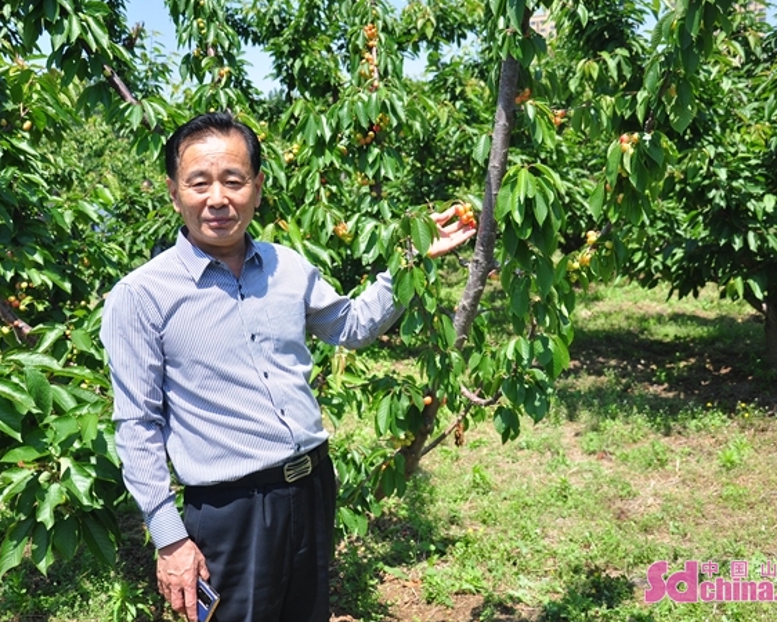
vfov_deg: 39.2
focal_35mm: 38
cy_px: 312
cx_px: 387
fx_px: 874
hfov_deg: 47.9
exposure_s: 1/2000
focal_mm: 22
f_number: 3.8
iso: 400
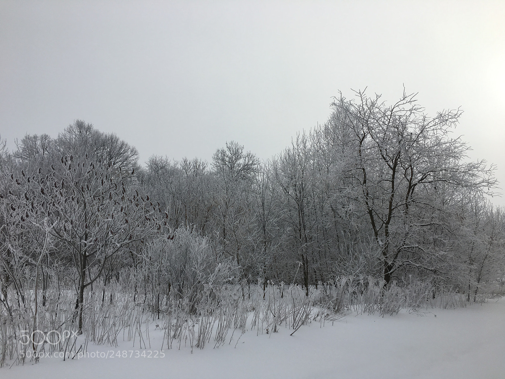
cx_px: 252
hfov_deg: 61.7
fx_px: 423
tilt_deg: +10.3
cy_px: 190
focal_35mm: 29
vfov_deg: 48.2
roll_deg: +1.0
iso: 25
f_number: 2.2
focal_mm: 4.15
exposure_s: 1/2849
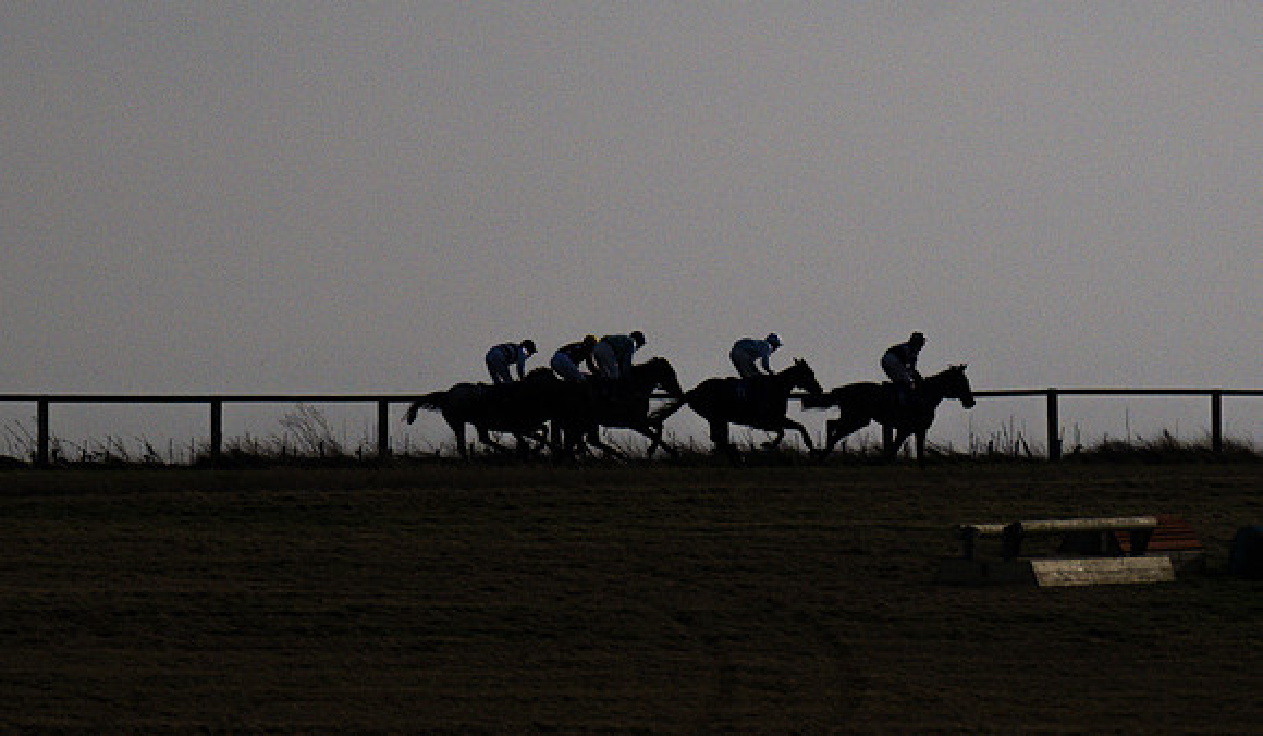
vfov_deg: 1.2
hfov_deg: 2.1
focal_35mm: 1005
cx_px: 935
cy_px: 74
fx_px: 33949
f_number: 4
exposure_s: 1/16000
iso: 400
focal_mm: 280
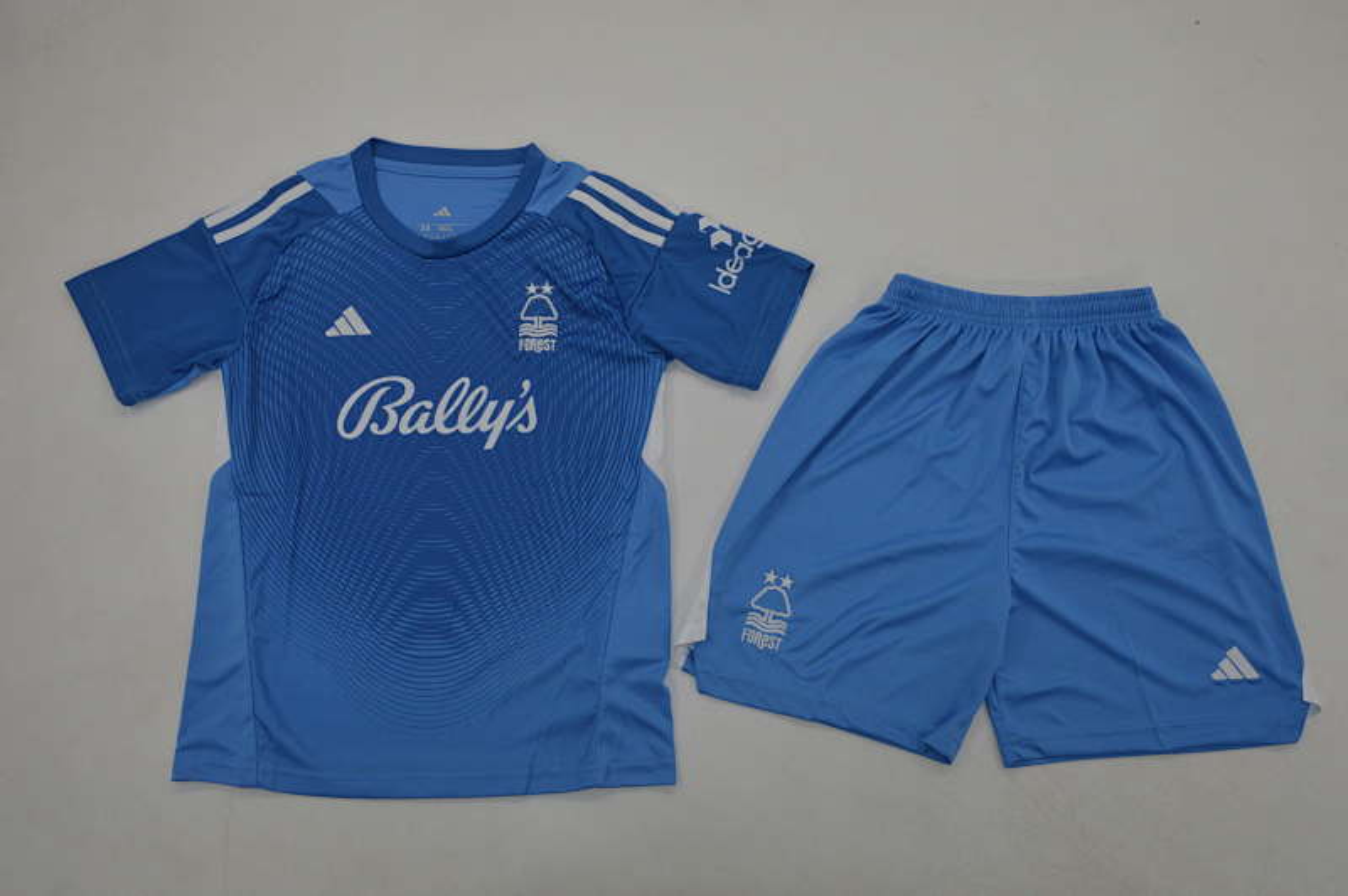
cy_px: 448
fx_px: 1179
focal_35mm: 32
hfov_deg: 59.5
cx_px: 674
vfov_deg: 41.6
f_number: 11
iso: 400
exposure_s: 1/200
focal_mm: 21
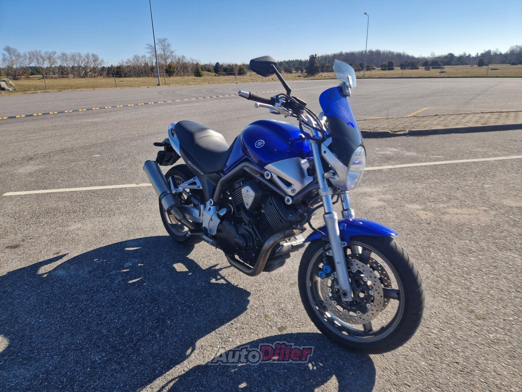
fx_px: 347
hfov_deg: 73.9
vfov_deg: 58.9
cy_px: 196
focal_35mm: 23
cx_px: 261
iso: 50
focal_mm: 5.4
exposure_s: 1/1200
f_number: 1.8
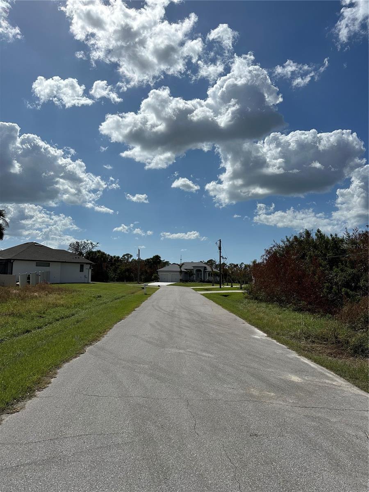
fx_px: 341
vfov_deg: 71.6
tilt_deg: +4.9
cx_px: 184
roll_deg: +0.8
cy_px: 246
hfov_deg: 56.8
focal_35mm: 24
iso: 100
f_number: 1.78
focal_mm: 6.86
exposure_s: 1/18519
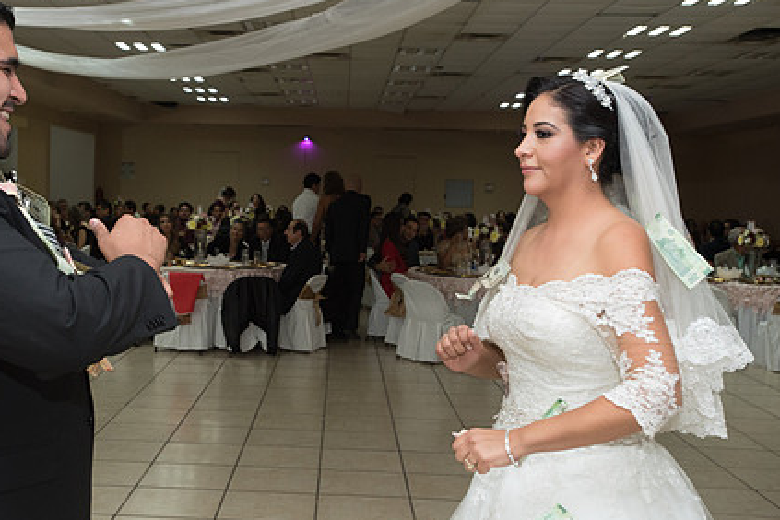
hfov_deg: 40.8
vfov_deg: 28.1
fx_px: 1040
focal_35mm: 48
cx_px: 288
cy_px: 241
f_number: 4
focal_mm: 35
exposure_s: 1/100
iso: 1600
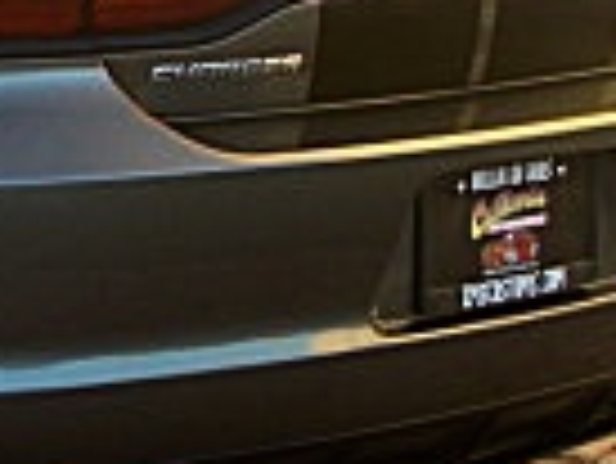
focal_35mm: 168
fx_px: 2992
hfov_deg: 11.0
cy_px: 90
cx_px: -463
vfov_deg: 8.8
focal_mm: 6.3
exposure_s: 1/80
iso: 50
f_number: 2.8
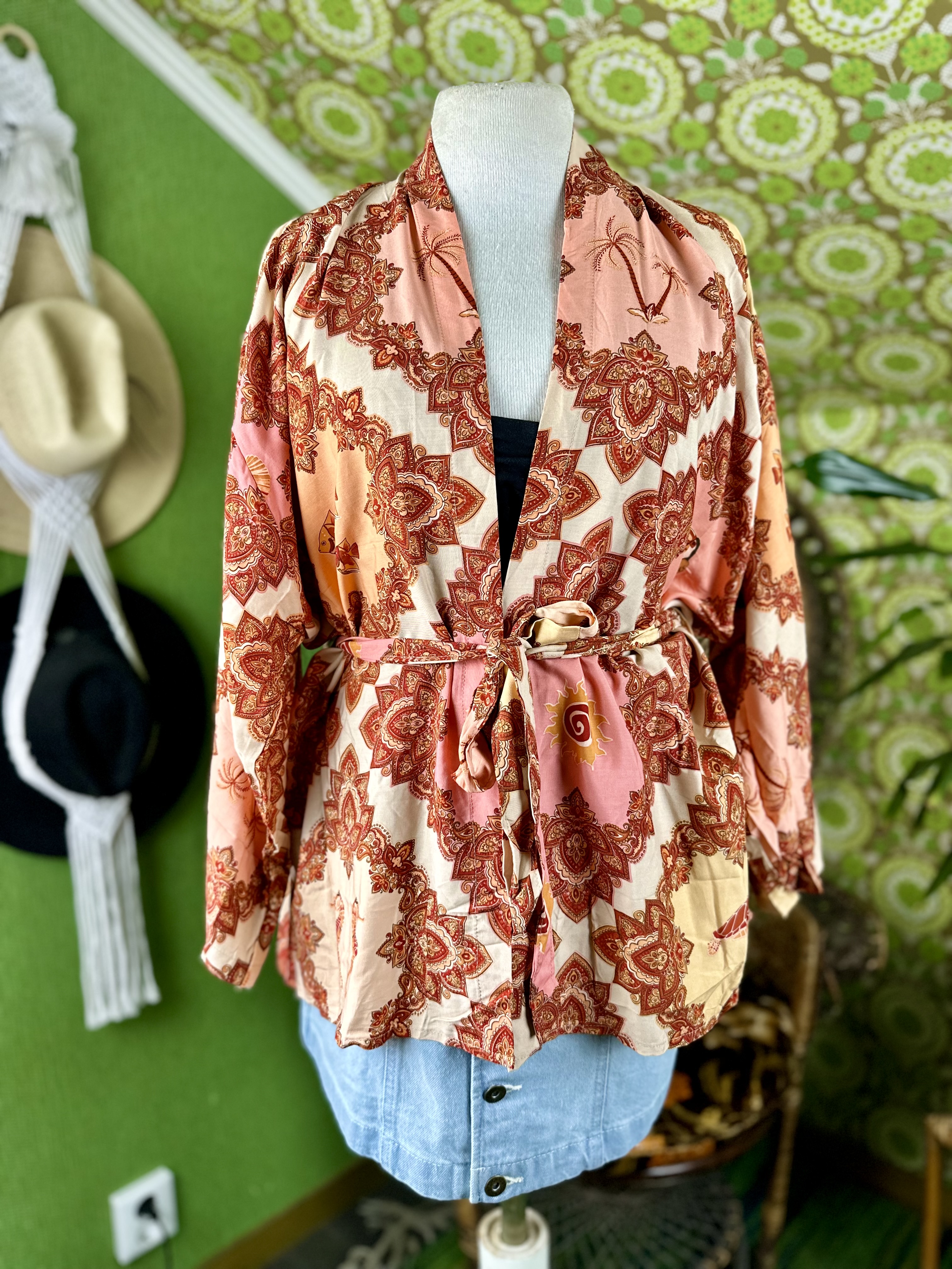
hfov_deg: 56.8
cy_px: 634
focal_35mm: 24
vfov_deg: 71.6
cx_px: 476
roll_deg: +2.0
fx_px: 880
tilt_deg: -7.2
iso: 200
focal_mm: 6.86
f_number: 1.78
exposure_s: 1/100
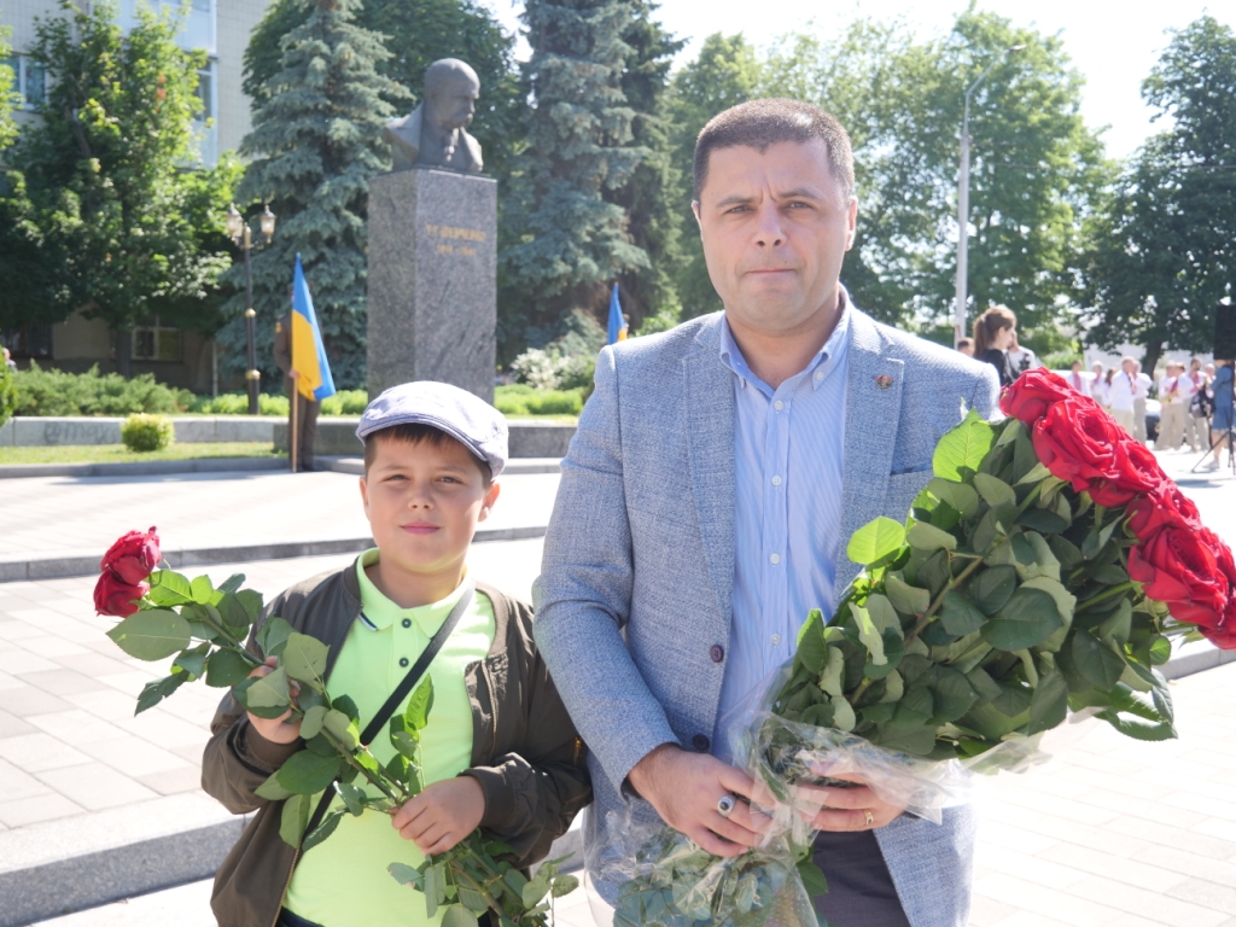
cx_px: 618
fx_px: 1285
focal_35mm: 36
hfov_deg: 51.4
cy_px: 464
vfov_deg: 39.7
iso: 200
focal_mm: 18
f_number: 3.9
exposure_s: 1/320
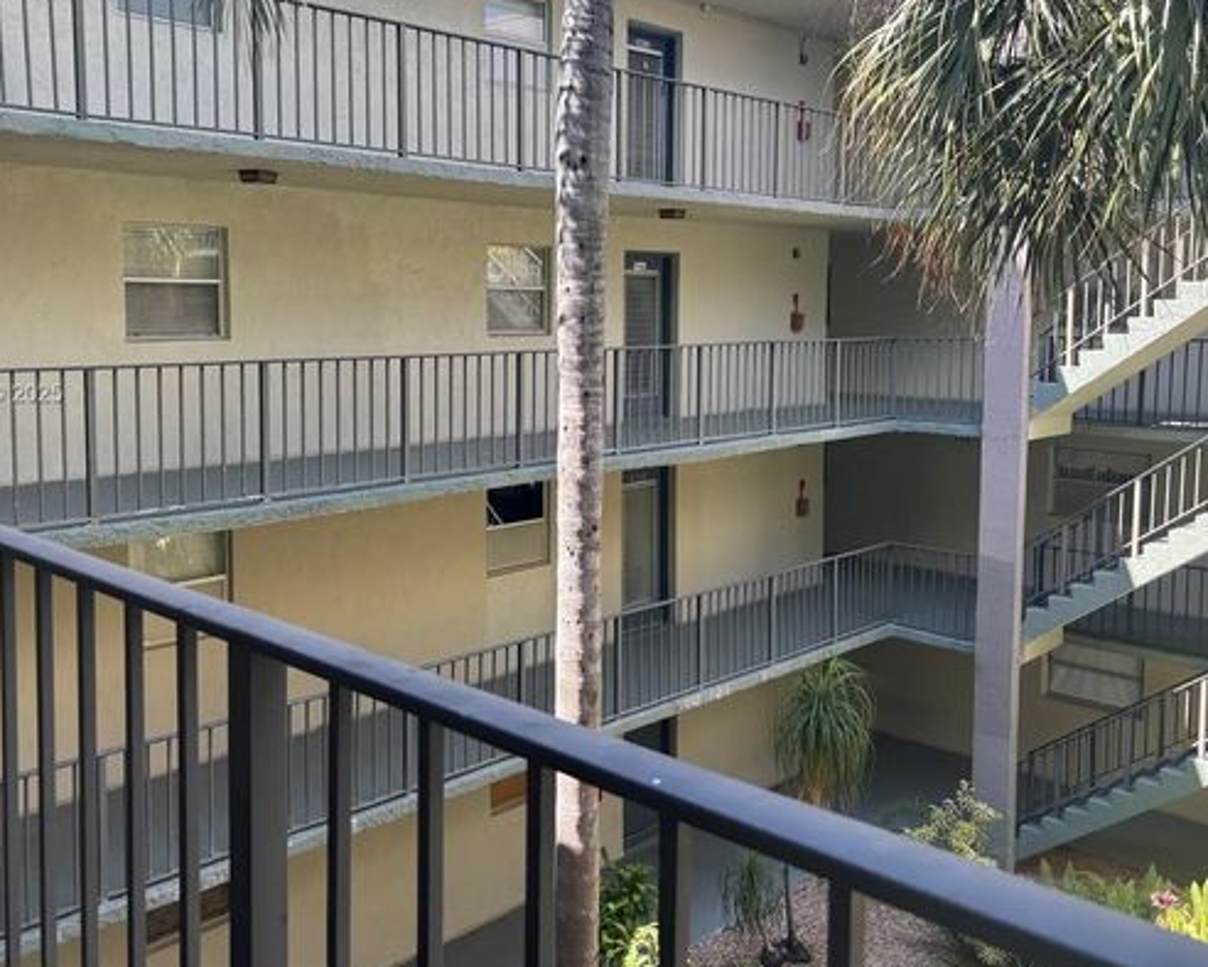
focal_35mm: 33
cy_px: 395
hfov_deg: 54.1
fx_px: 1180
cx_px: 543
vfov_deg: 44.4
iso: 50
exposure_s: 1/288
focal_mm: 5.96
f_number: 1.6
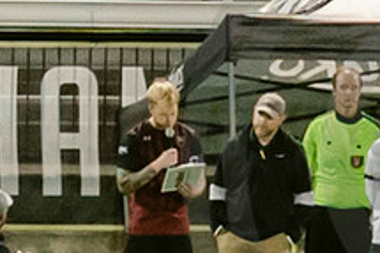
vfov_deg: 1.1
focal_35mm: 1298
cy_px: 198
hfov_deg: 1.6
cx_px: 126
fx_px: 13690
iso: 2000
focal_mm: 70
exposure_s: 1/160
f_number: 4
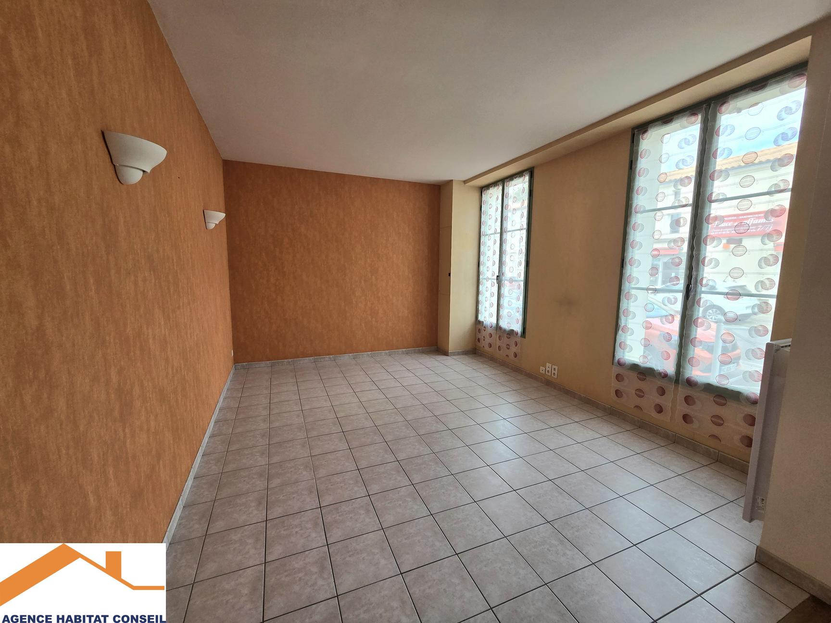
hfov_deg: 106.2
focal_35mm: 13
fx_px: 312
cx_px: 416
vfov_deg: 89.9
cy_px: 312
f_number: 2.2
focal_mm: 2.2
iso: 50
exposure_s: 1/189
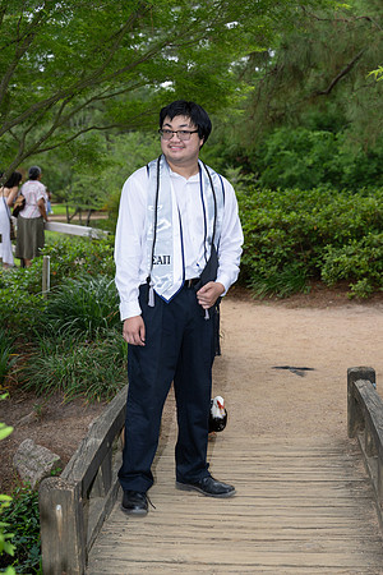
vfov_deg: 28.8
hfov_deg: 19.5
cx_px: 192
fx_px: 1117
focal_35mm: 70
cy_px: 288
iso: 200
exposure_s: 1/200
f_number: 5.6
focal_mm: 70
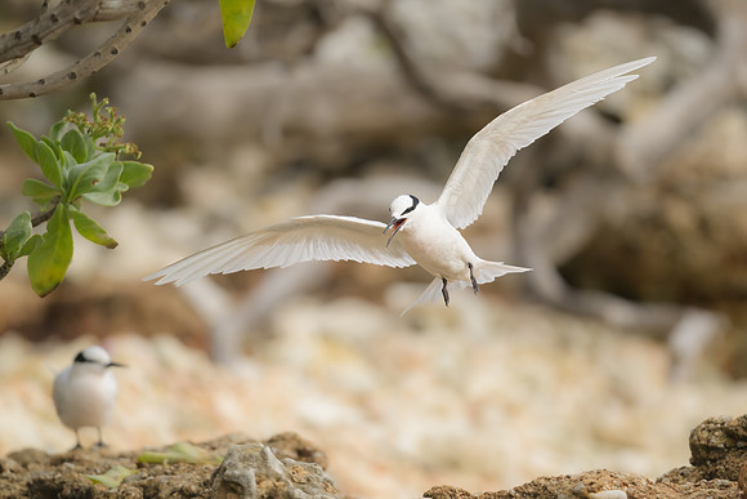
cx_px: 419
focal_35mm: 561
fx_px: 11651
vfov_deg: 2.5
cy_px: 224
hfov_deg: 3.7
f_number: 5.6
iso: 900
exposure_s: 1/2000
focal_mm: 500
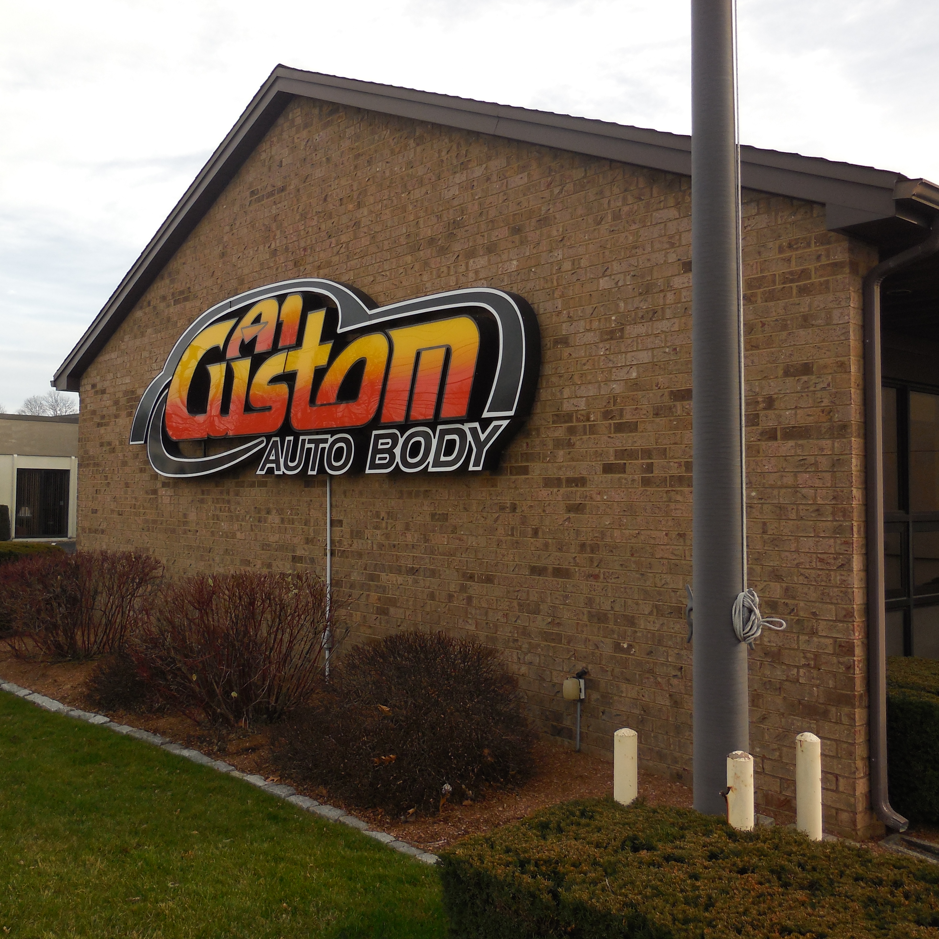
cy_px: 439
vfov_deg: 51.1
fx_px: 982
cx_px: 433
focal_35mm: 32
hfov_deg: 51.1
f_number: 3.1
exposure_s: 1/640
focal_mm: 4.5
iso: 125
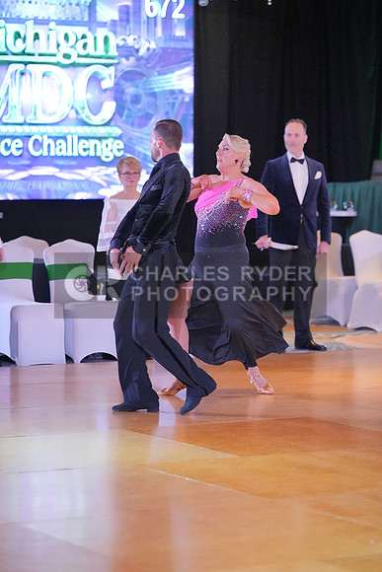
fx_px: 1925
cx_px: 191
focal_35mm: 121
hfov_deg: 11.3
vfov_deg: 16.9
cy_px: 286
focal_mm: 121
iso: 6400
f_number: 3.2
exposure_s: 1/500
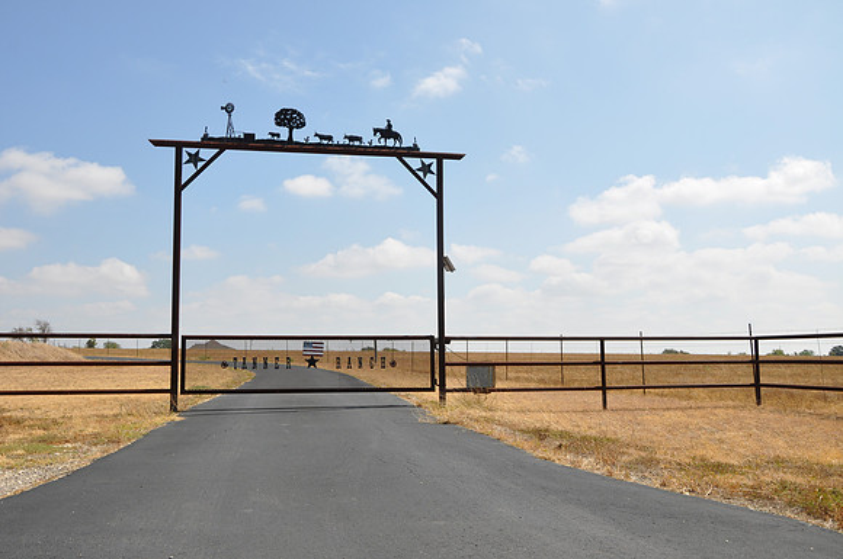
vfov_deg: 39.9
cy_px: 280
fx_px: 772
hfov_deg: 57.3
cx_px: 422
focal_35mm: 33
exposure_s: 1/320
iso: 200
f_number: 9
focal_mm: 22
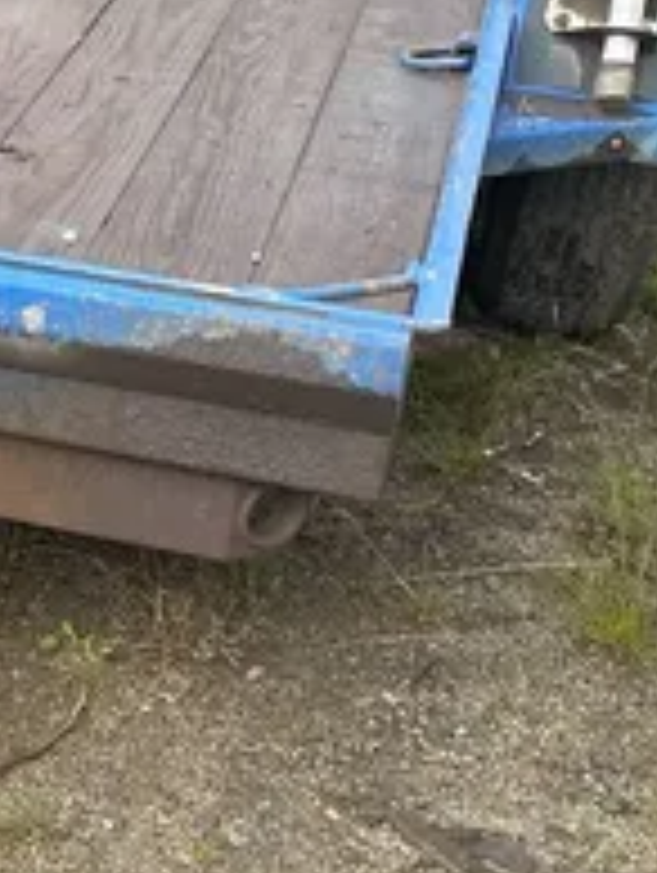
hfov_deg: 13.7
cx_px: -477
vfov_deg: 20.0
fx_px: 2475
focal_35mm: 98
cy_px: 457
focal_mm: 4.25
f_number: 1.8
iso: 32
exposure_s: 1/231
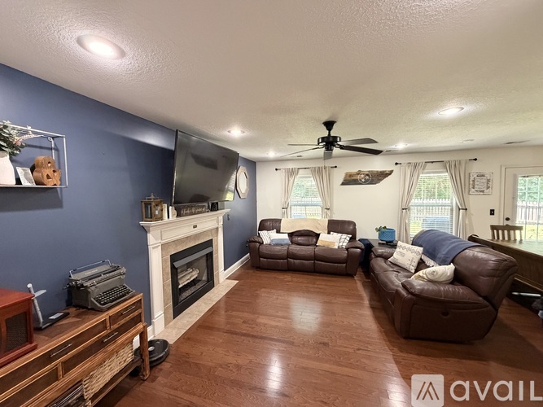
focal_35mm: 14
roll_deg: +0.7
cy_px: 204
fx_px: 220
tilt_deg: -2.0
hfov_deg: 102.1
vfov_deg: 85.7
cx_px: 272
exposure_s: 1/60
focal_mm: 2.22
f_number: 2.2
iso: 500
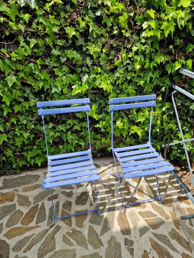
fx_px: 172
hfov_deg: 58.9
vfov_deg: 73.9
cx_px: 97
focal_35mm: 23
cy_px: 129
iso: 50
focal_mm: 5.4
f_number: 1.8
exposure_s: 1/946
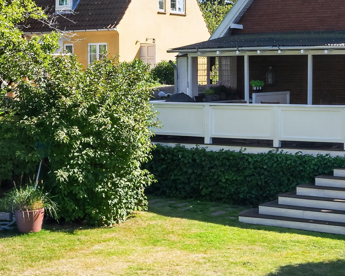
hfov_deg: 24.5
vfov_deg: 19.7
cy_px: 62
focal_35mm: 77
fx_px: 786
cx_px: 248
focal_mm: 30
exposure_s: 1/200
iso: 400
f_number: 8
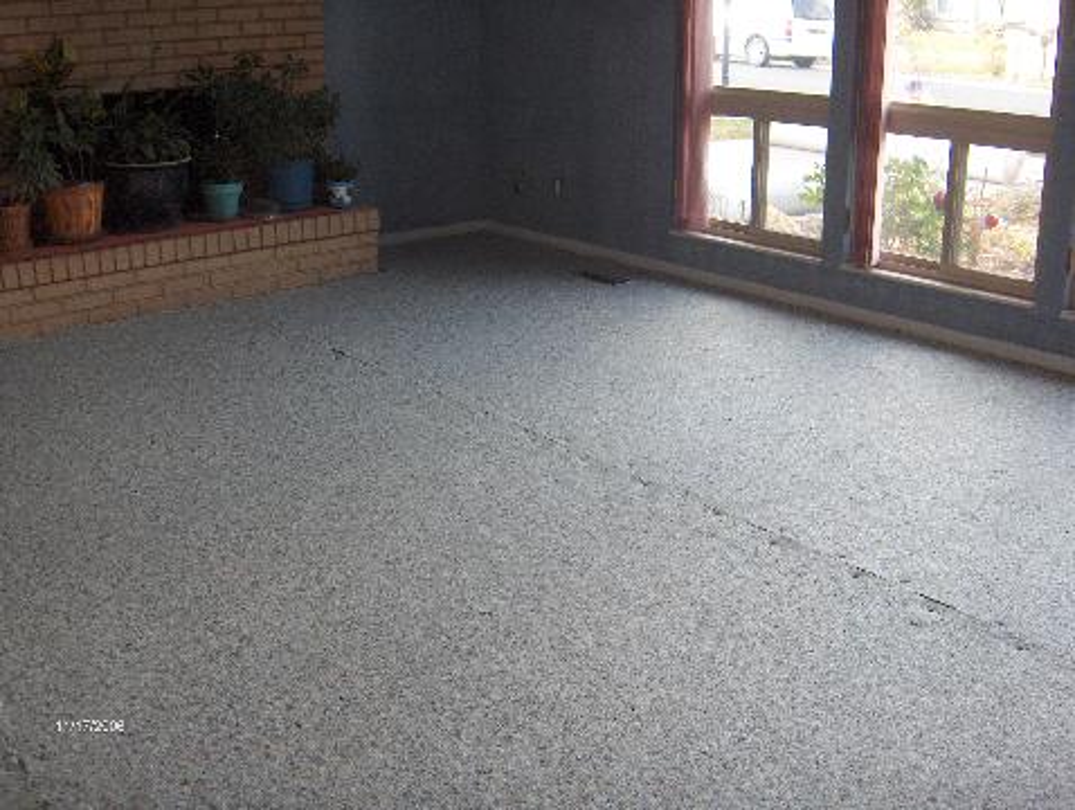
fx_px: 1213
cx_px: 538
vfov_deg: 36.9
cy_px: 405
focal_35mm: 39
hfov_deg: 47.8
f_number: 2.8
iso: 200
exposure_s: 1/114
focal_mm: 8
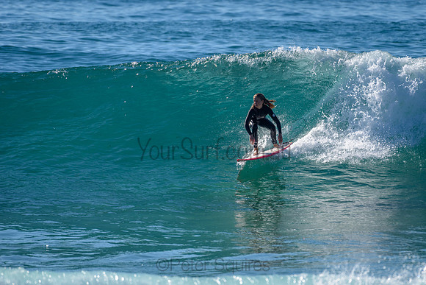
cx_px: 261
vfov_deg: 2.2
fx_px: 7253
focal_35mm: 613
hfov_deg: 3.4
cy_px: 122
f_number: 5.6
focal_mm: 500
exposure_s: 1/2000
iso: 160
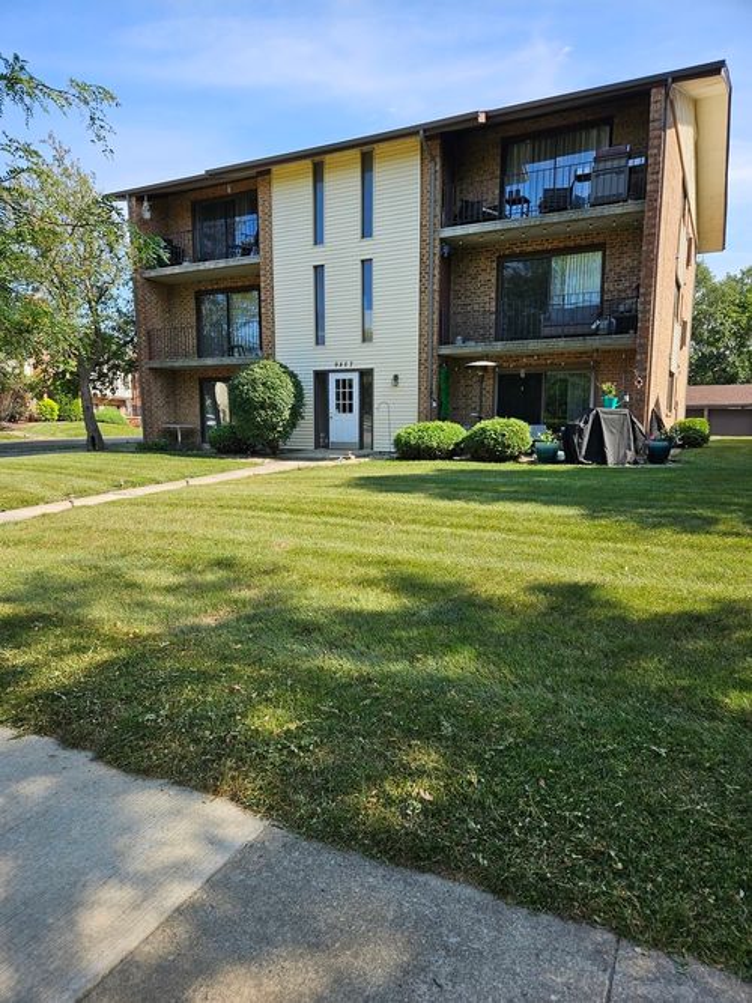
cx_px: 376
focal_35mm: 23
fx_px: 666
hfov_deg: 58.9
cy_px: 502
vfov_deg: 73.9
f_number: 1.8
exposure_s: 1/771
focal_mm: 5.4
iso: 25
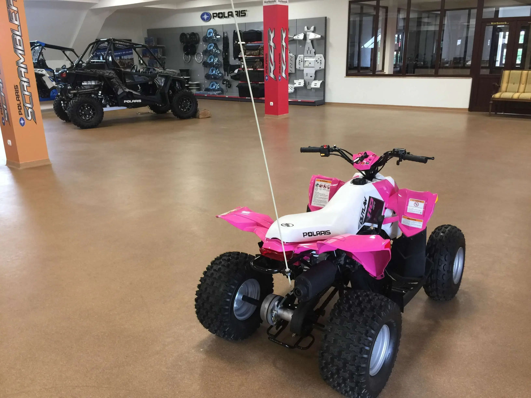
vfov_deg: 48.2
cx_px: 266
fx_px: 445
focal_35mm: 29
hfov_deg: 61.7
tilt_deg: -18.5
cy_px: 199
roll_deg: +0.1
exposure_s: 1/17
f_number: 2.2
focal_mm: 4.15
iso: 64
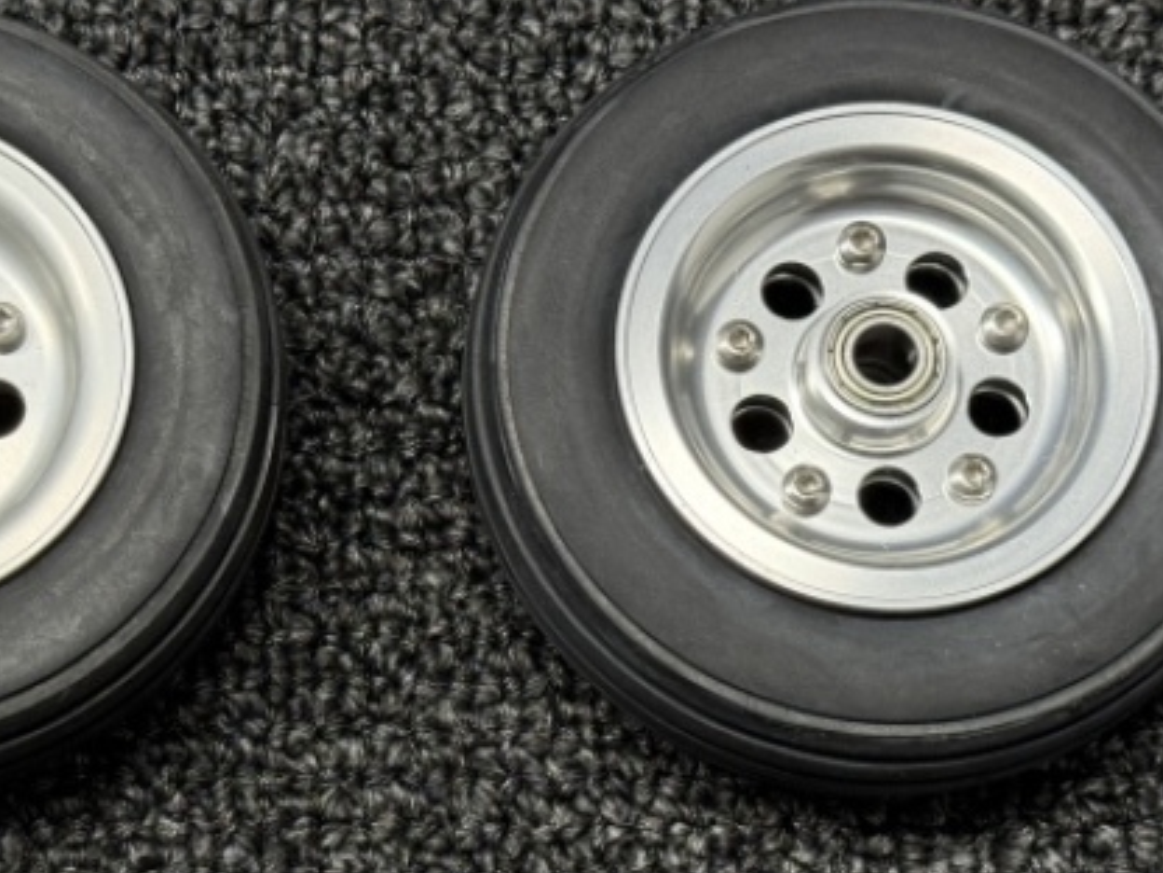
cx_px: 414
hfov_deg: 20.0
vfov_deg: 15.0
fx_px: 3293
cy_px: 732
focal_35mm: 98
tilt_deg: -74.7
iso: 100
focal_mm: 6.76
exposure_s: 1/100
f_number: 1.78
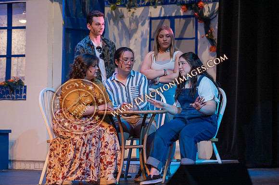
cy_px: 92
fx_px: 1201
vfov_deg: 8.8
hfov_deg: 13.3
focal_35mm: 155
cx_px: 140
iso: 800
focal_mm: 155
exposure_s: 1/250
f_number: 2.8
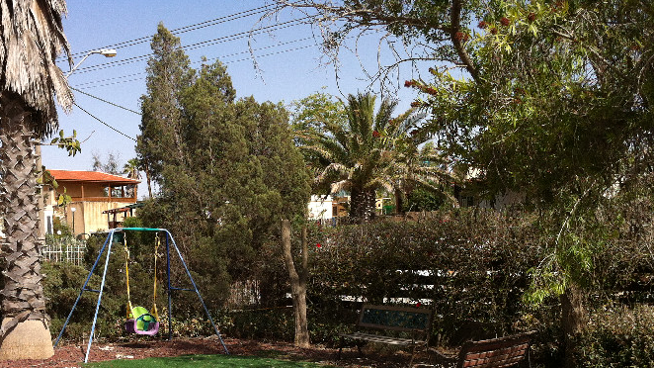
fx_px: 798
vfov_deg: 25.6
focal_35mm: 46
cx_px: 265
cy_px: 285
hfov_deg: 44.4
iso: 80
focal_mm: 3.85
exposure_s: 1/1436
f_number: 2.8
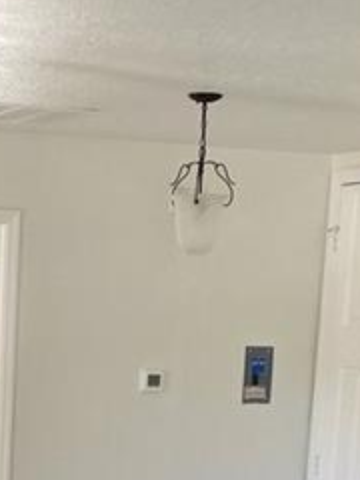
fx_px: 1803
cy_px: 752
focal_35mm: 130
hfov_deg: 11.2
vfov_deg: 14.1
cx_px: -88
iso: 80
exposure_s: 1/60
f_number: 1.8
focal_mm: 4.25
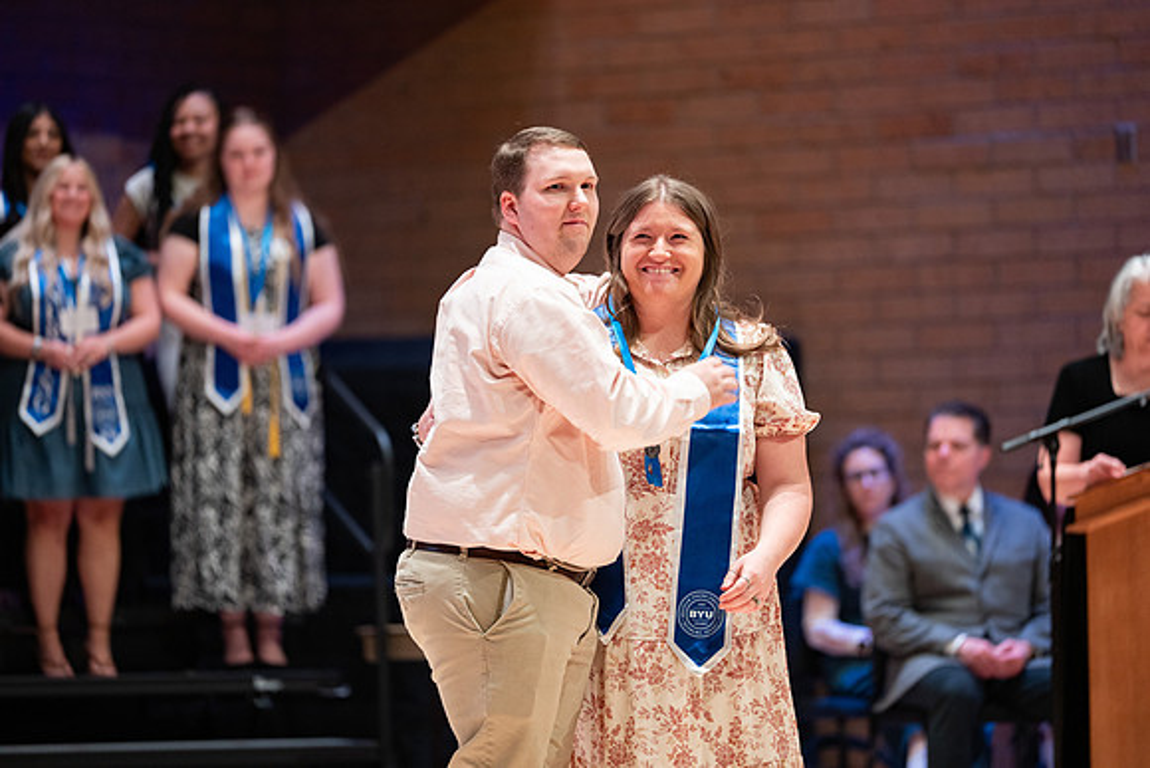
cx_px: 575
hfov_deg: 10.3
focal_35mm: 200
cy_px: 384
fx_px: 6390
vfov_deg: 6.9
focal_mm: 200
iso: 1000
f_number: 2.8
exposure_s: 1/200
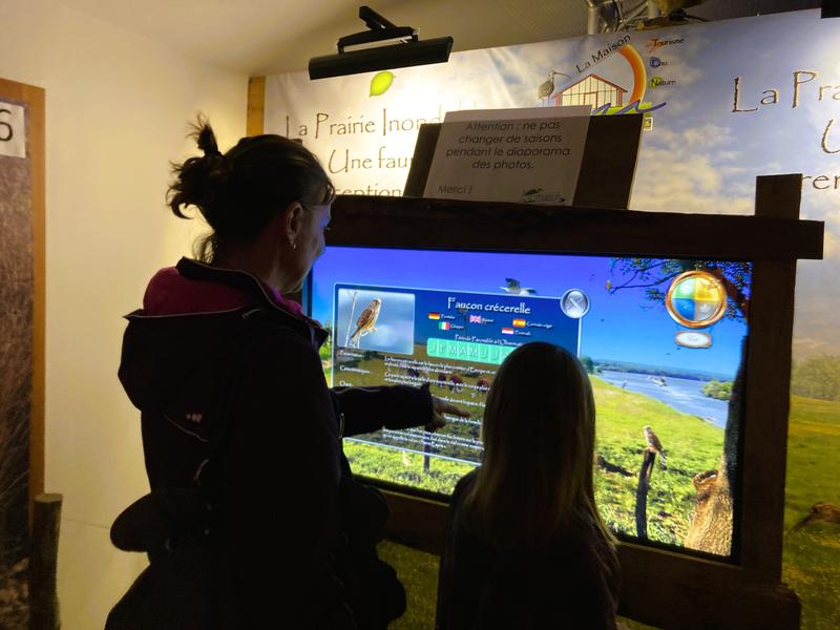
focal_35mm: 28
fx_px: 679
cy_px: 315
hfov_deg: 63.4
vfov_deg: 49.7
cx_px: 420
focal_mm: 3.99
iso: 125
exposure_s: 1/50
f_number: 1.8
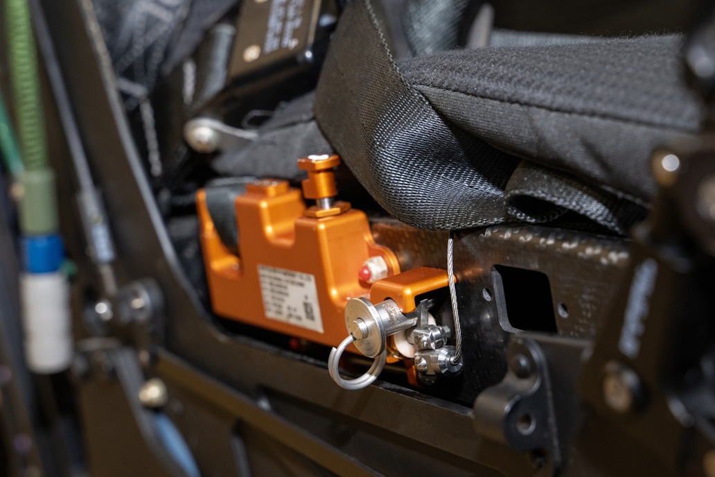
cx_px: 358
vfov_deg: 18.2
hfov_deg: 27.0
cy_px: 238
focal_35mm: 75
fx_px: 1489
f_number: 5.6
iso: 1250
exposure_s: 1/100
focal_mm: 75
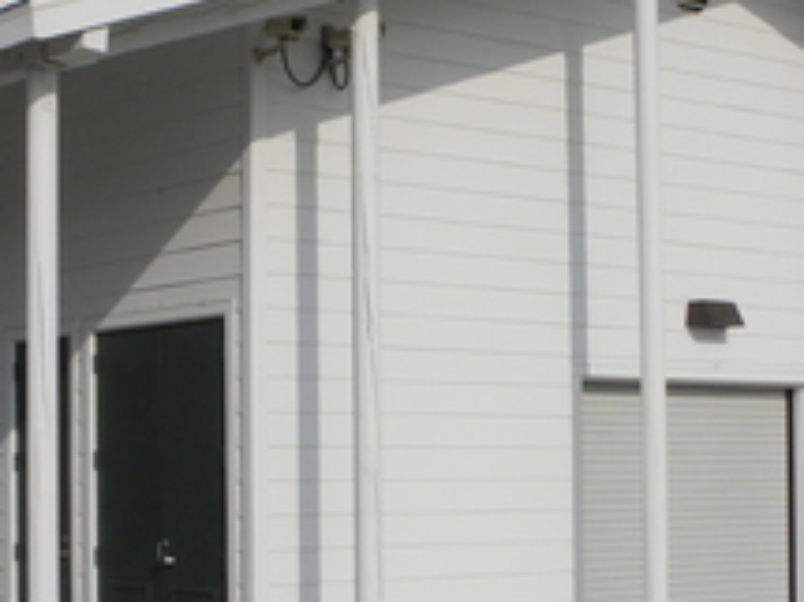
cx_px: 275
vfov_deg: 17.1
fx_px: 1996
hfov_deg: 22.7
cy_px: 421
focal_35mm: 86
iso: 100
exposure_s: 1/876
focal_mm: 6.4
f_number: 6.3
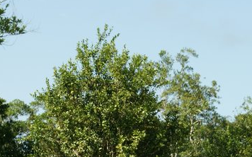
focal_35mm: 232
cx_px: 168
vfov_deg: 5.6
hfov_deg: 9.0
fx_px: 1592
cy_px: 174
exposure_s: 1/125
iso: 100
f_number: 8
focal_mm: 60
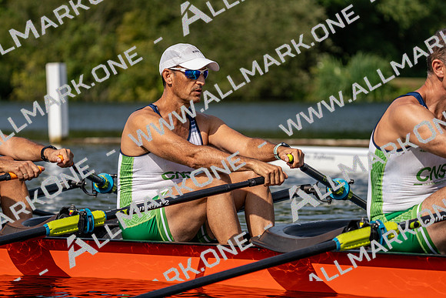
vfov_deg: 6.6
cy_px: 149
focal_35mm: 207
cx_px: 223
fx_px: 2565
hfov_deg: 9.9
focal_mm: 207
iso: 160
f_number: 5.6
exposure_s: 1/1600
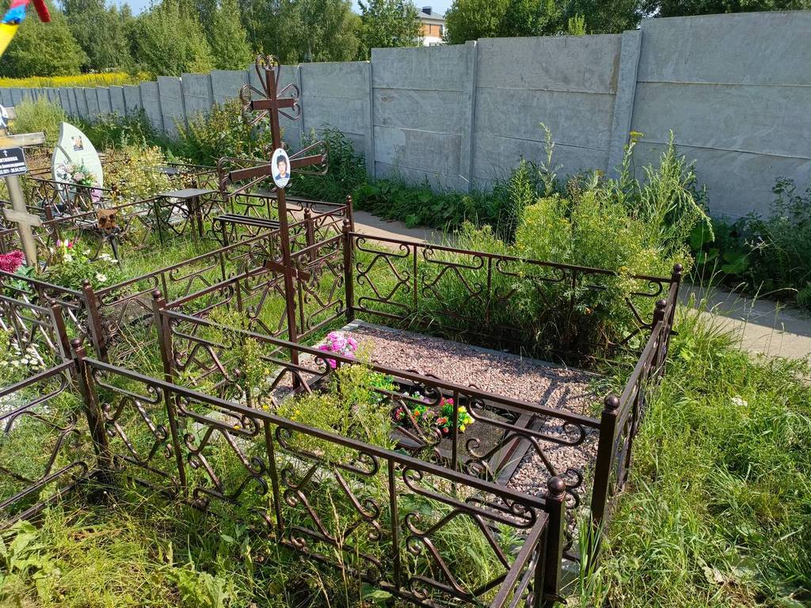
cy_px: 304
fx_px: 586
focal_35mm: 25
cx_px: 406
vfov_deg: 54.9
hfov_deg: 69.4
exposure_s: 1/810
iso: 117
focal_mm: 4.76
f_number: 1.69
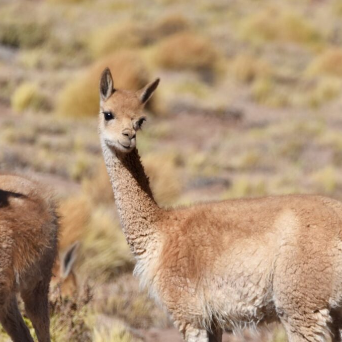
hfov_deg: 3.4
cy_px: 171
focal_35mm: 512
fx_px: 5723
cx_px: 106
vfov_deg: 3.4
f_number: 8
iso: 500
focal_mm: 400
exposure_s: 1/4000
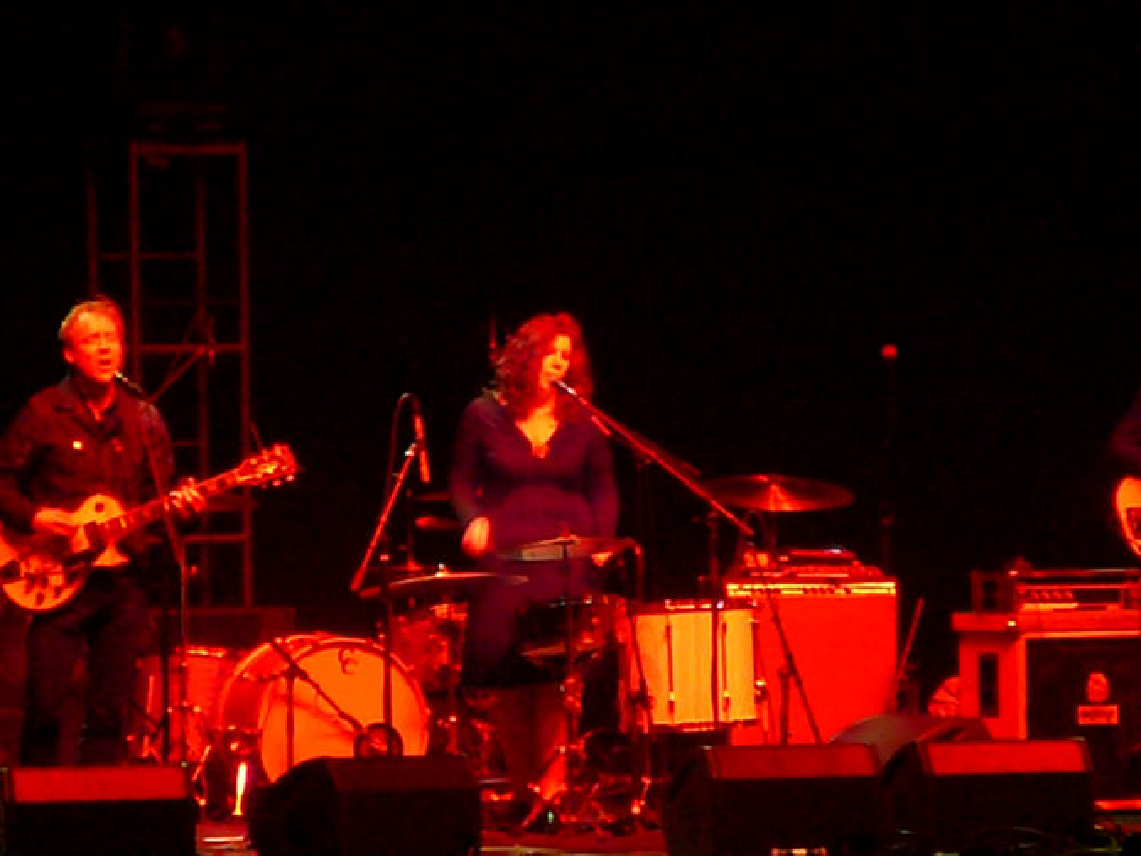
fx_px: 11537
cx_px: 570
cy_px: 428
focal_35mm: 350
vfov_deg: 4.2
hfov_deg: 5.7
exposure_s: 1/15
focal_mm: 52
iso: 1600
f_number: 4.2
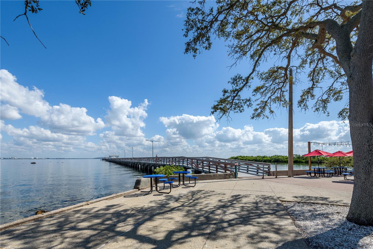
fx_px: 166
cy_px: 124
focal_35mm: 16
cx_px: 186
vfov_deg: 73.8
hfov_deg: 96.7
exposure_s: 1/800
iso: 320
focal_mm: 16
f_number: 10
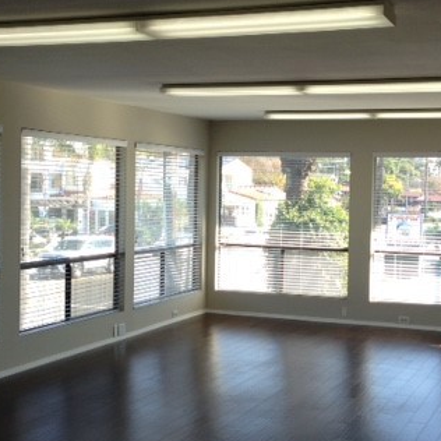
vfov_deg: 29.1
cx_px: 250
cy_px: 216
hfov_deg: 29.0
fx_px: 850
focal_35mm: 59
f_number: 2.4
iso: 50
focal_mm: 4.12
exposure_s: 1/199
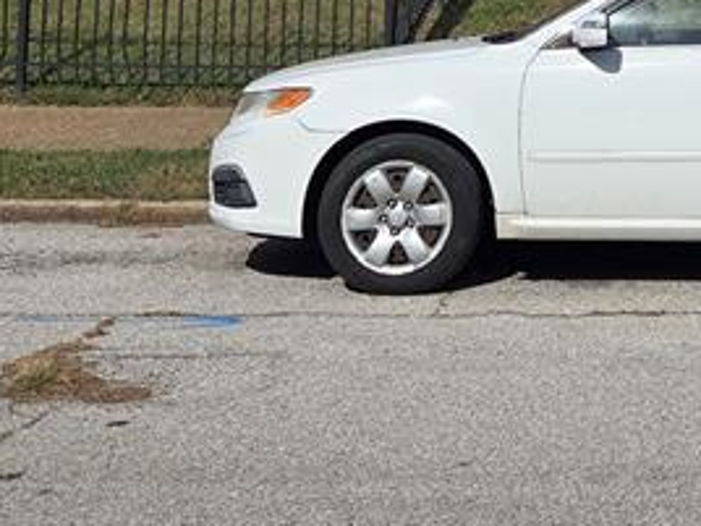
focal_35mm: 88
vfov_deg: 15.4
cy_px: -270
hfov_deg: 20.9
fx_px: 1782
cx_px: 811
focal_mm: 5.4
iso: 64
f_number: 1.8
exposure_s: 1/7891
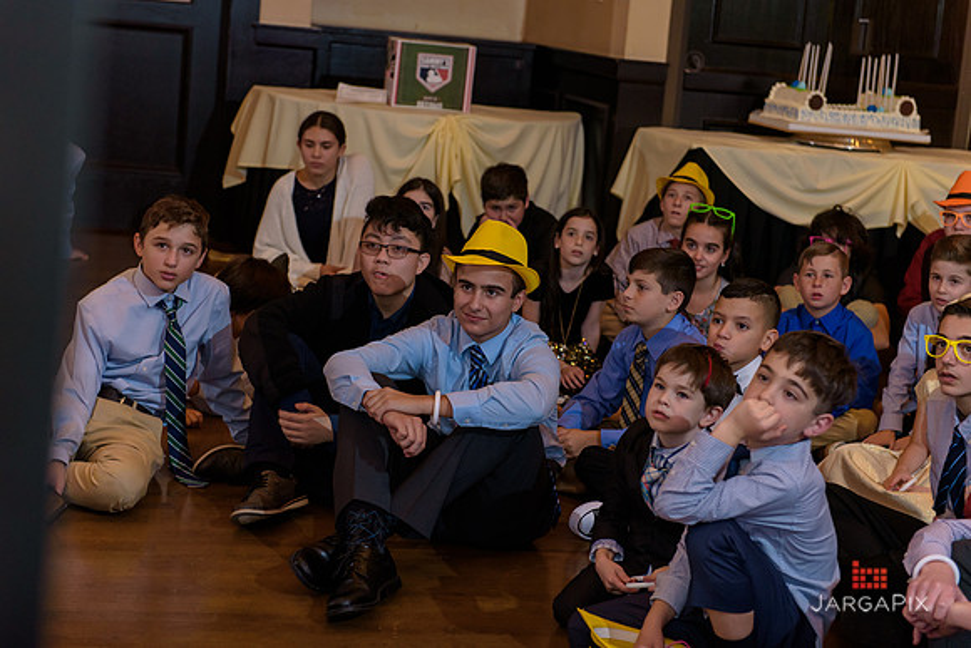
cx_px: 486
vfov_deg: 19.5
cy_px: 324
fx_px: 1888
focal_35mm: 70
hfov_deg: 28.8
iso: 1600
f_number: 3.2
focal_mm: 70
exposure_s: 1/125
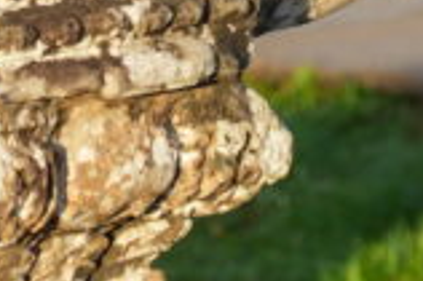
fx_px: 7688
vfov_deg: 2.1
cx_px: 3
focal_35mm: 655
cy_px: -518
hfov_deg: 3.1
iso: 100
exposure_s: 1/160
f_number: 4
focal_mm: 101
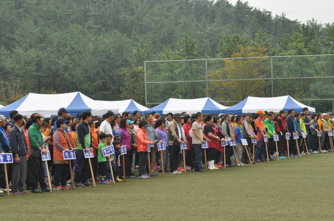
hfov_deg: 11.8
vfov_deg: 7.9
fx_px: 1612
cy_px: 110
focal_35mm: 174
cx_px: 167
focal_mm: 116
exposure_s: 1/640
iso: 200
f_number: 5.6
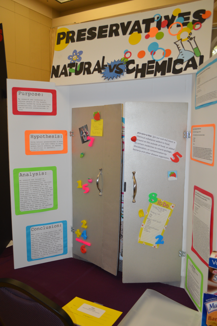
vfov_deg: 62.0
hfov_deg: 43.5
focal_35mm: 30
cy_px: 163
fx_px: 272
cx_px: 108
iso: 450
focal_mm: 20
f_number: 3.8
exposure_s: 1/60
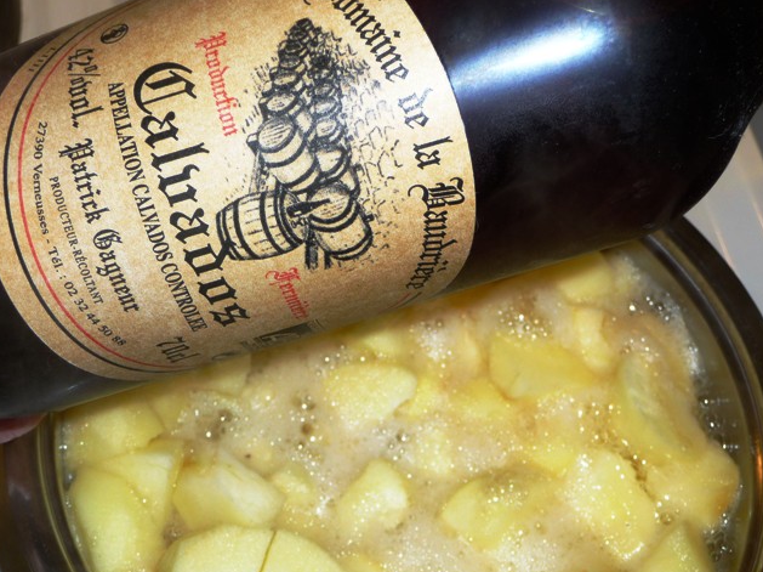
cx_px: 378
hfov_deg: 34.4
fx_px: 1234
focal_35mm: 56
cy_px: 289
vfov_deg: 26.1
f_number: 4.3
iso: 100
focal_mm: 9.3
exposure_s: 1/30
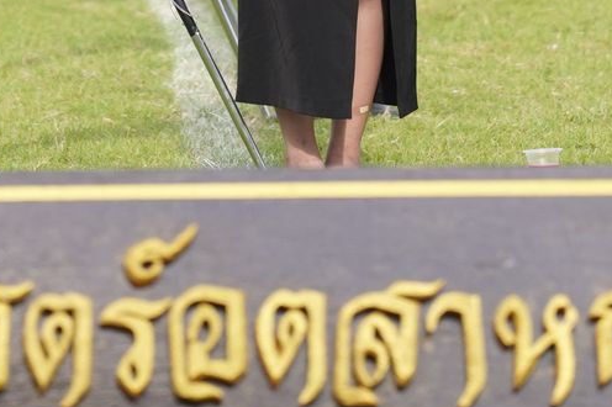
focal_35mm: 796
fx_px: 13523
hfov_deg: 2.6
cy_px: -213
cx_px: 271
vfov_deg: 1.7
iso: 500
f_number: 2.8
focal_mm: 188
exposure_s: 1/4000
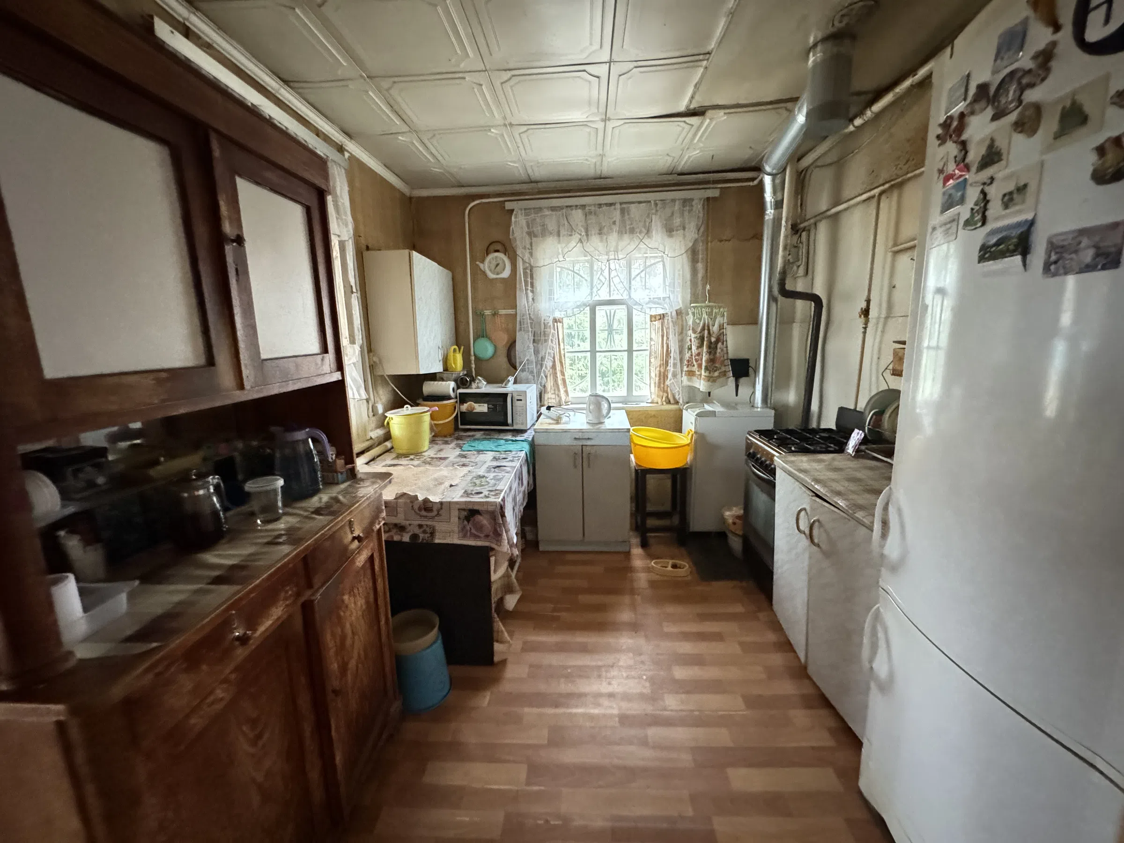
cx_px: 562
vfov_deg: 85.7
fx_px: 455
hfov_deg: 102.1
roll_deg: +0.5
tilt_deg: -9.7
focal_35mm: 14
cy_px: 422
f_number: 2.2
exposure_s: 1/30
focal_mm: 2.22
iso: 1600
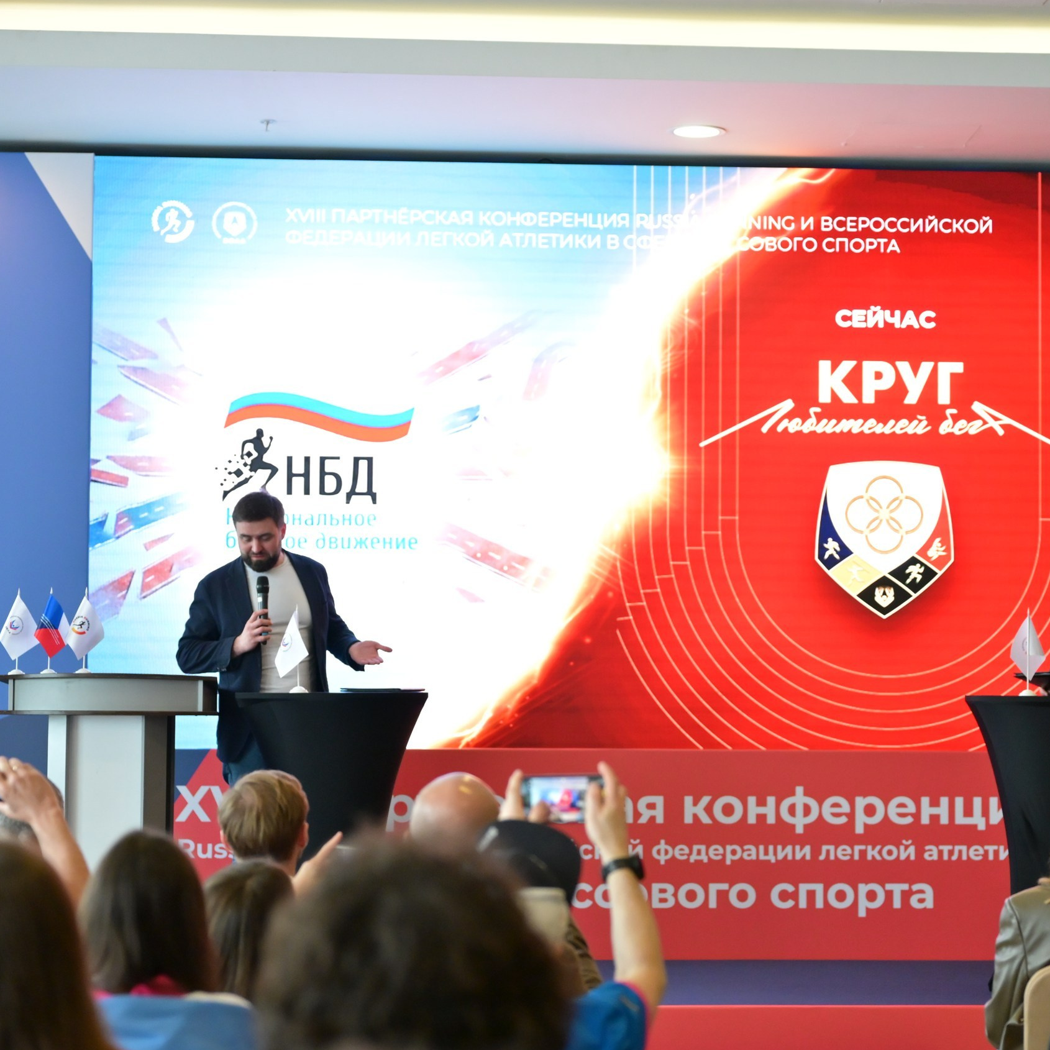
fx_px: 2917
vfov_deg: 20.4
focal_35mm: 85
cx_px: 731
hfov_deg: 20.3
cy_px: 528
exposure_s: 1/400
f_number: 2.4
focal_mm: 66
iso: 4000
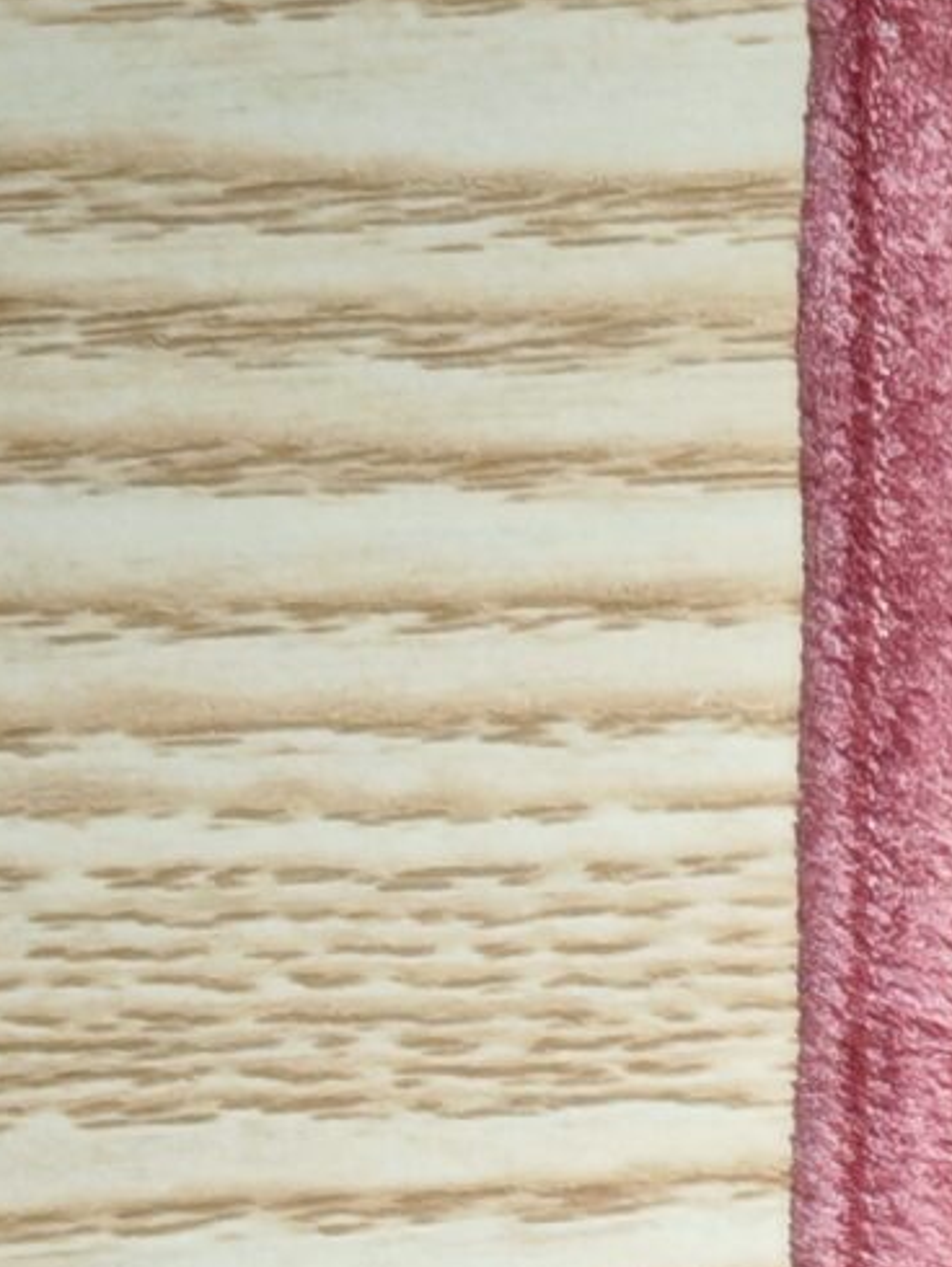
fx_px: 5166
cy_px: 1988
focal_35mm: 141
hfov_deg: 9.3
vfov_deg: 13.1
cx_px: 2346
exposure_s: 1/110
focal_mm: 6.67
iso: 640
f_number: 1.9
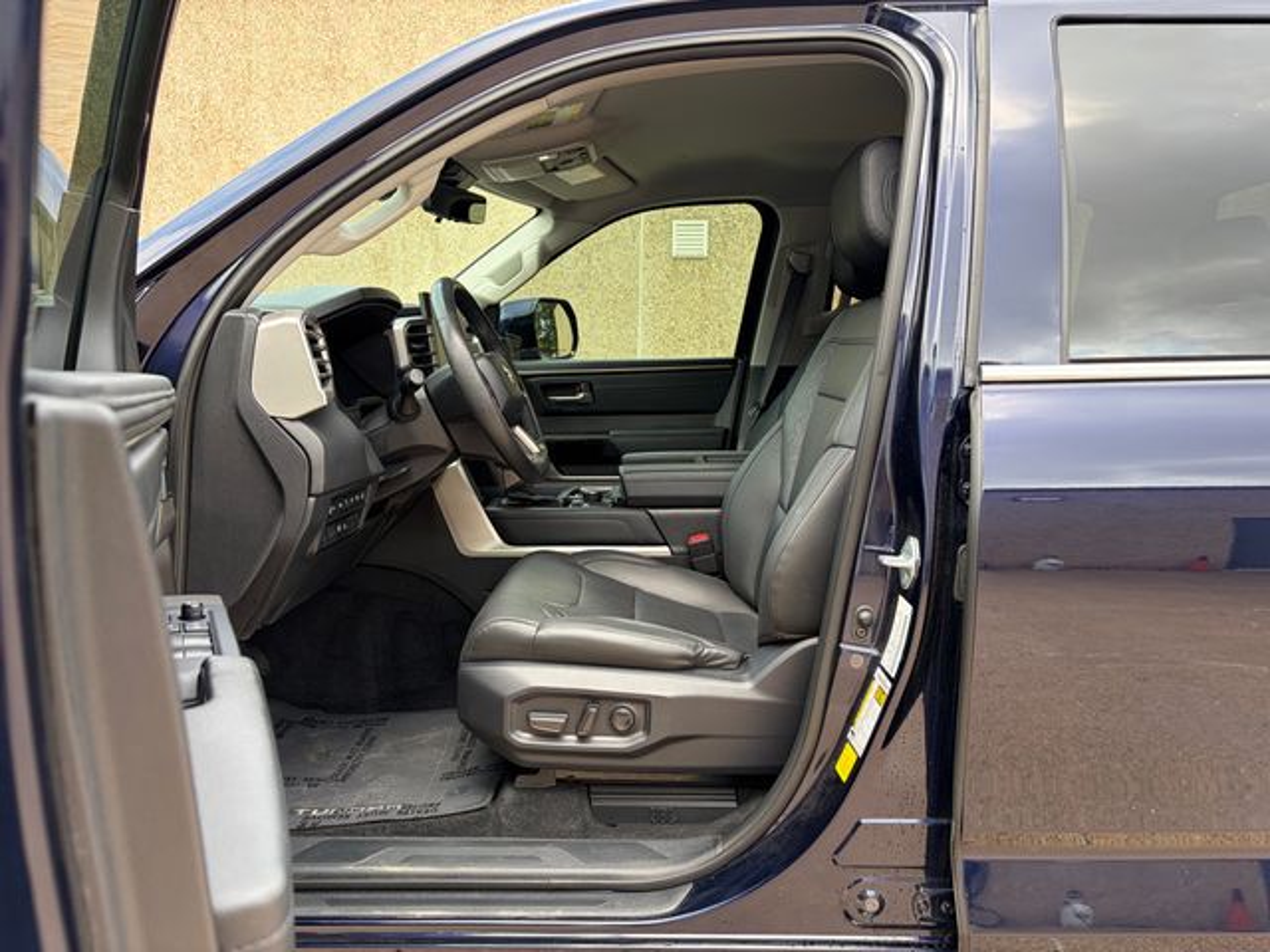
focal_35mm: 26
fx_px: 954
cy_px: 476
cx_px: 635
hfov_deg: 67.3
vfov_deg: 53.1
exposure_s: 1/227
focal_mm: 5.96
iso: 50
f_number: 1.6
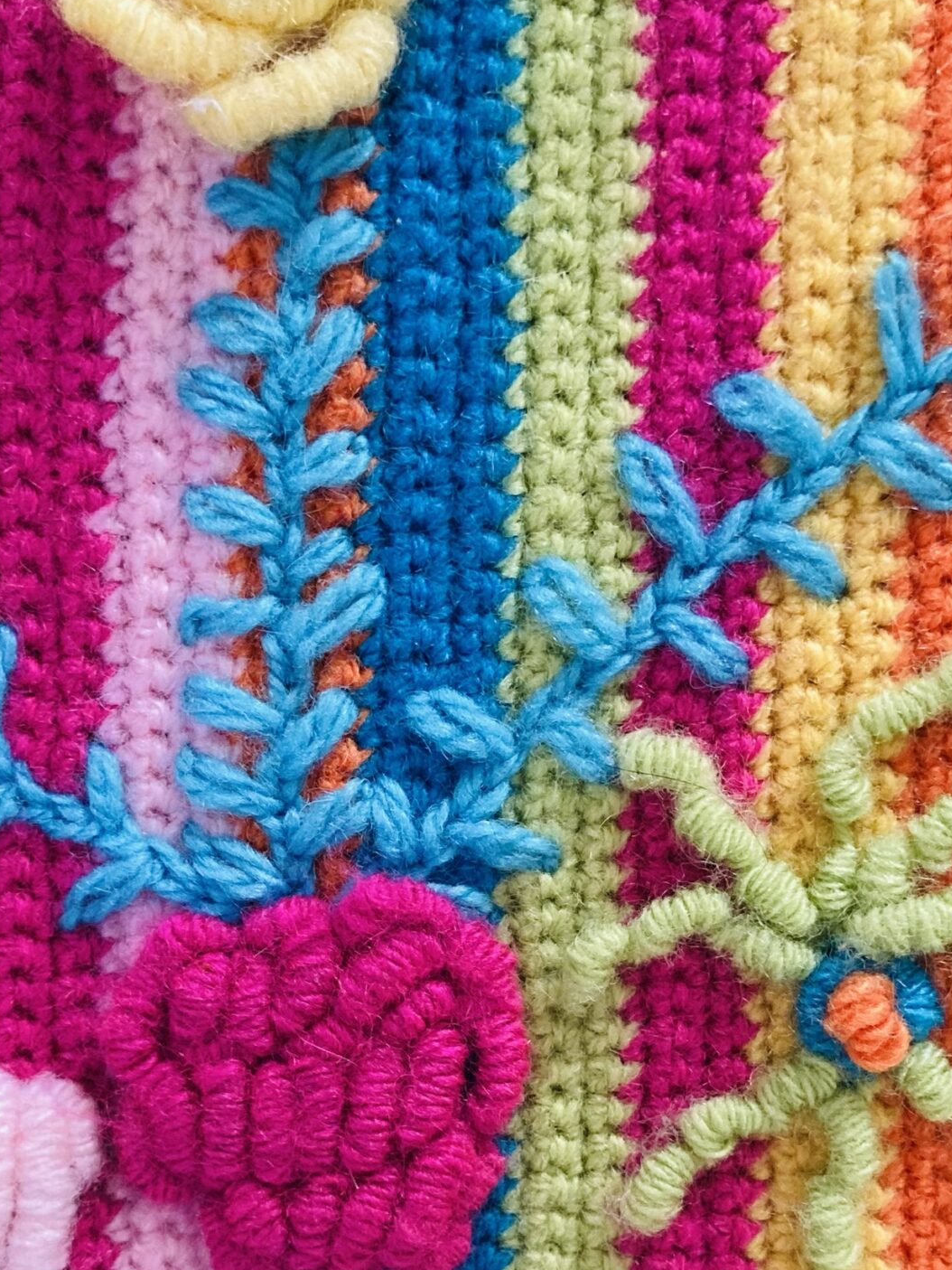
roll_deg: -1.4
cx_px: 368
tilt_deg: -10.6
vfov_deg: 36.7
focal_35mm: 51
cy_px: 930
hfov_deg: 28.5
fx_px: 1870
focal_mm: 3.99
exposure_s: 1/52
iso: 320
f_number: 1.8
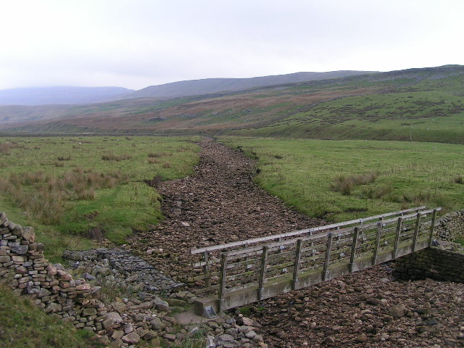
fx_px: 509
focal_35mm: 38
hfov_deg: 49.0
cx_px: 232
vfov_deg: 37.7
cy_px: 174
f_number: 4
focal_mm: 5.8
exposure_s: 1/50
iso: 50
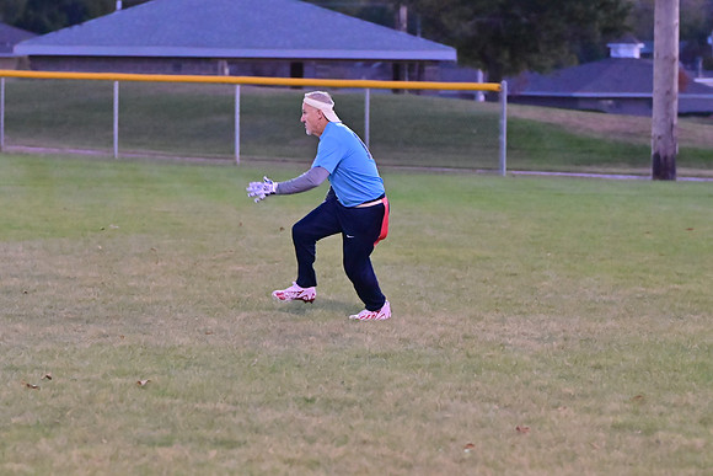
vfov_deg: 7.6
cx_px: 356
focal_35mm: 180
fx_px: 3566
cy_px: 238
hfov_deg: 11.4
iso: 6400
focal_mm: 120
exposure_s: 1/500
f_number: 4
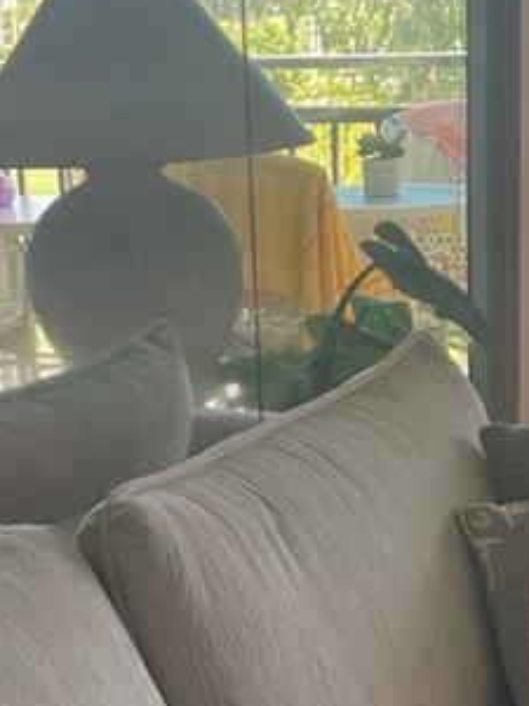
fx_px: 2119
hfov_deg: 14.2
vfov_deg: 18.3
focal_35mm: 104
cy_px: 741
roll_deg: +2.0
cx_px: 341
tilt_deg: -19.2
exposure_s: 1/121
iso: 64
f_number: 1.6
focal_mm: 4.2
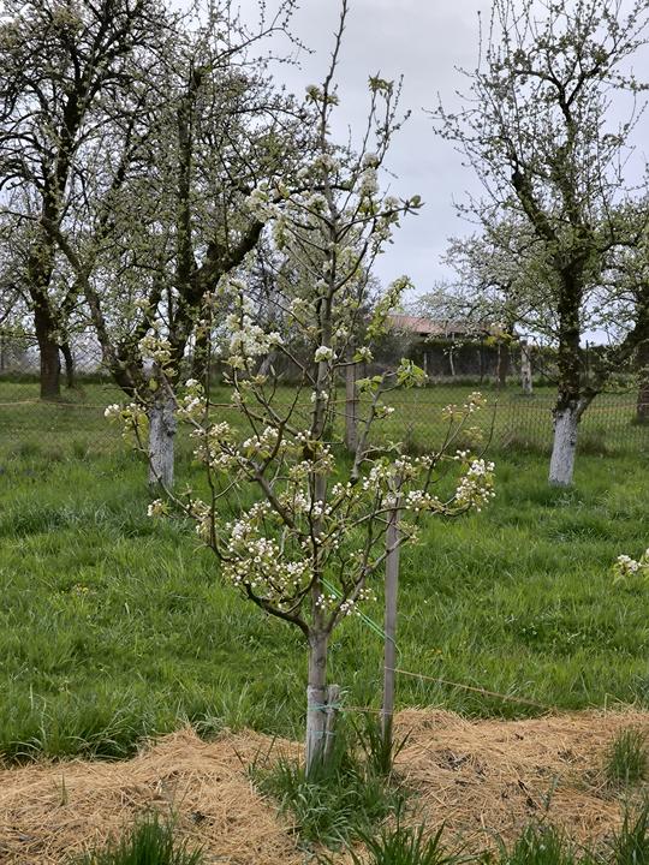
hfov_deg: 29.1
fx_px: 1250
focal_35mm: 50
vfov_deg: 38.2
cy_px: 432
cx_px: 324
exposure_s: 1/100
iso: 100
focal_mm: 7.1
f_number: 1.9
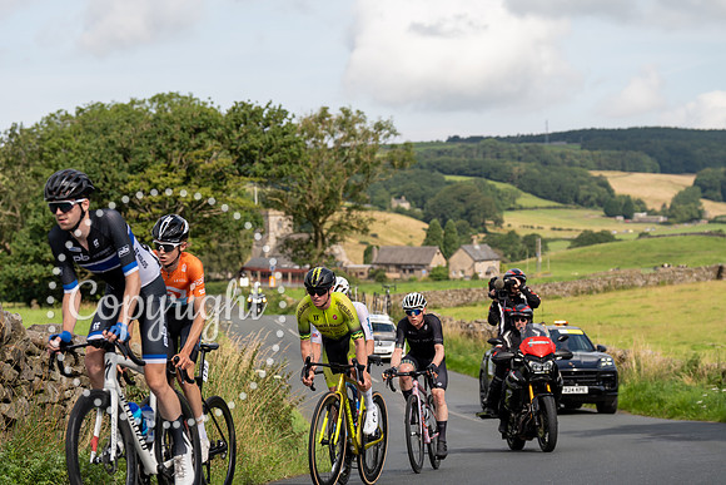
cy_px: 242
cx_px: 363
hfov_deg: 23.1
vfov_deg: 15.5
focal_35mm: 88
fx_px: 1775
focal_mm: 88
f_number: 4
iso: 100
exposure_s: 1/800
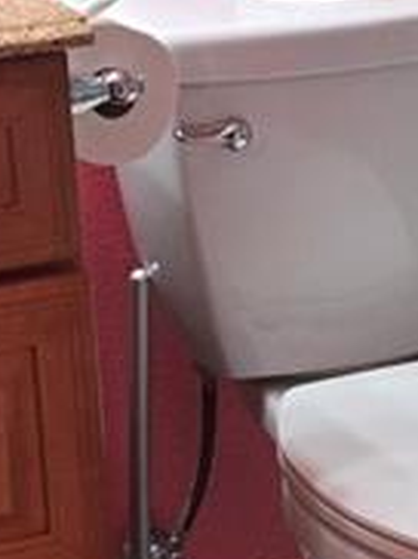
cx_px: 301
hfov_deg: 9.7
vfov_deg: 13.0
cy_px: 187
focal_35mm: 152
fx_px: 2453
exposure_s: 1/120
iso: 64
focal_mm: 5.4
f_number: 1.8
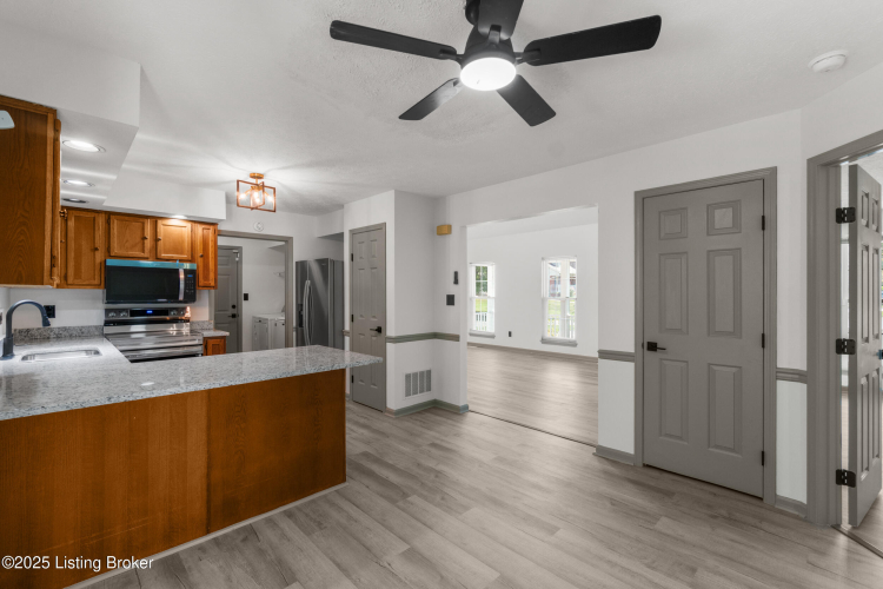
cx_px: 442
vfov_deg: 77.3
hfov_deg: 100.4
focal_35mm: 15
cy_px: 294
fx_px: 368
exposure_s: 1/3
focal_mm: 10
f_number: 8
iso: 400
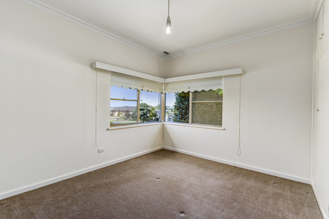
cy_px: 110
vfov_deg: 73.8
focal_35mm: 16
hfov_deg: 96.7
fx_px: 146
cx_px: 164
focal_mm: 16
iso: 125
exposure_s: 1/8
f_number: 11
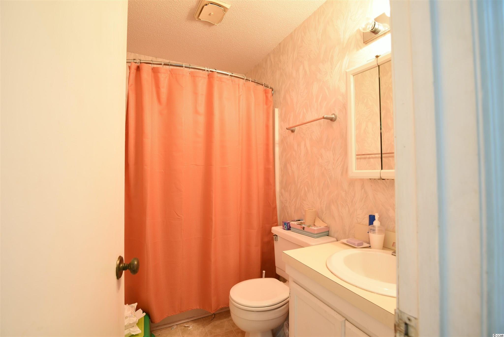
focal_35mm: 16
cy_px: 168
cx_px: 252
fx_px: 224
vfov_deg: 73.8
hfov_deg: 96.7
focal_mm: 16
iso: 320
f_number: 7.1
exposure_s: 1.3
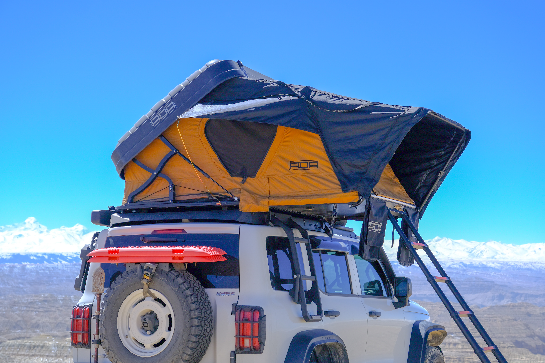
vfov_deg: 21.9
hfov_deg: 32.4
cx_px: 272
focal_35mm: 62
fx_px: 939
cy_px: 182
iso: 160
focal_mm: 41.4
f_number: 4
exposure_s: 1/1000
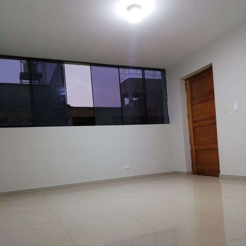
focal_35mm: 31
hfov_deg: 52.5
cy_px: 150
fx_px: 249
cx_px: 122
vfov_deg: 52.1
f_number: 2.2
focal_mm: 3.21
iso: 320
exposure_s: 1/30
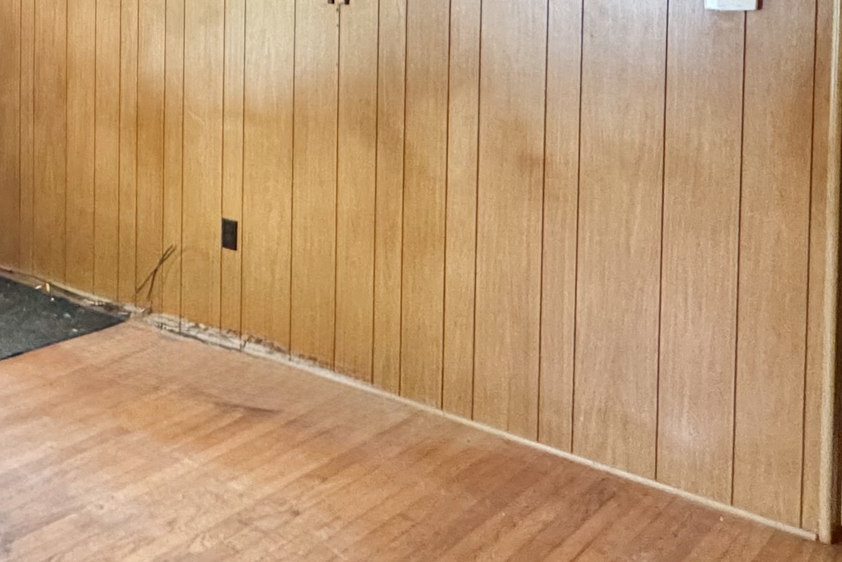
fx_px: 1029
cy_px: 13
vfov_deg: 28.8
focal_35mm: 44
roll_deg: -0.5
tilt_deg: -2.3
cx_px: 103
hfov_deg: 41.4
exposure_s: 1/60
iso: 640
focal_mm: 2.22
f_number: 2.2
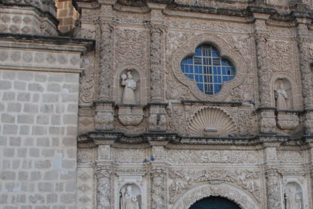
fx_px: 513
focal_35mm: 59
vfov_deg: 23.0
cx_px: 298
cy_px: 127
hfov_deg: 31.8
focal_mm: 18
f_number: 5.6
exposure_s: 1/125
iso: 140
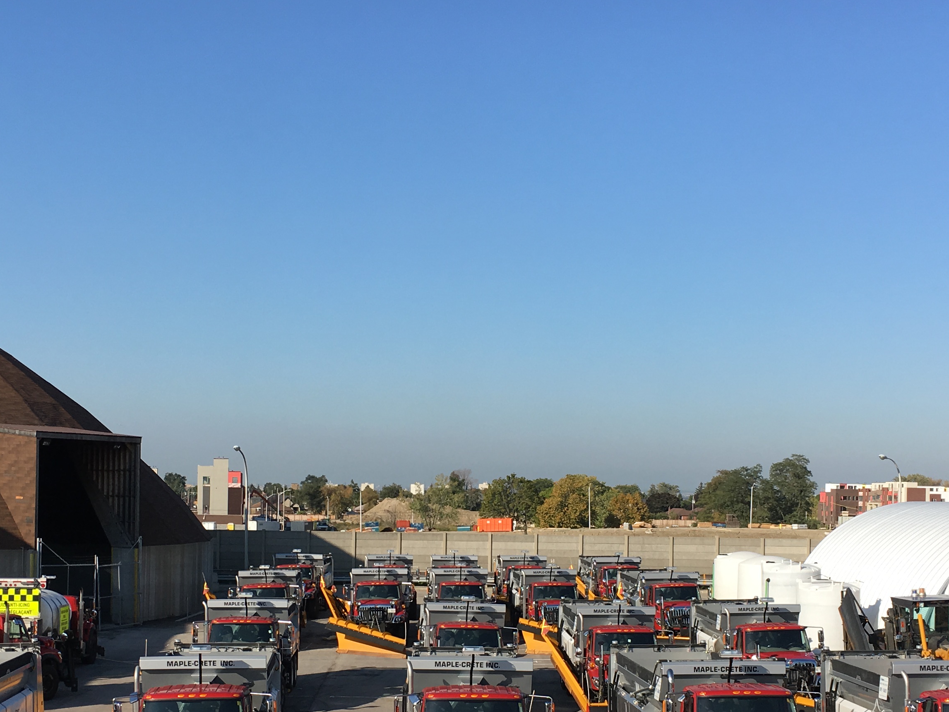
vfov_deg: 28.3
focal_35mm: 51
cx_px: 454
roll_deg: +0.1
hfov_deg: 37.5
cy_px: 502
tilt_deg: -1.3
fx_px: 1398
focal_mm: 4.15
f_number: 2.2
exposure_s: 1/1570
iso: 25
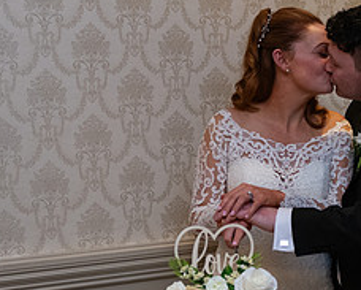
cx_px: 277
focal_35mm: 82
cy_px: 177
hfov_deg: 23.0
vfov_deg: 18.7
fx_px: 877
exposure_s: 1/160
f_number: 3.5
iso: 1000
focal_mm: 29
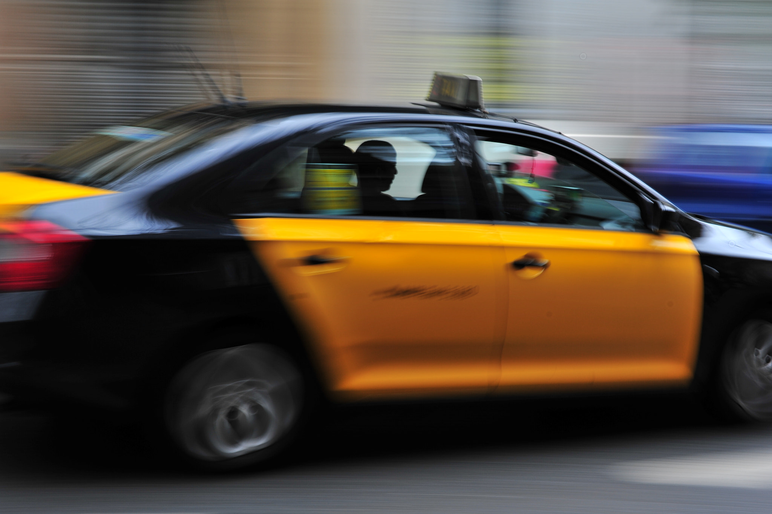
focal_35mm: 70
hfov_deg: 28.9
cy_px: 257
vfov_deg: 19.4
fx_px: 1500
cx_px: 386
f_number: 9.5
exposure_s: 1/20
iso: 200
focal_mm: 70
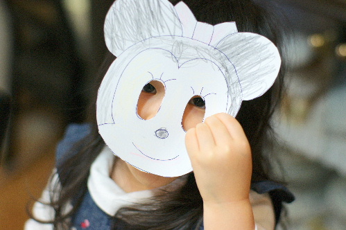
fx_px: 720
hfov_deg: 27.0
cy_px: 115
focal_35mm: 75
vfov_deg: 18.2
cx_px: 173
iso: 160
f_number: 2
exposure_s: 1/80
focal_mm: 50
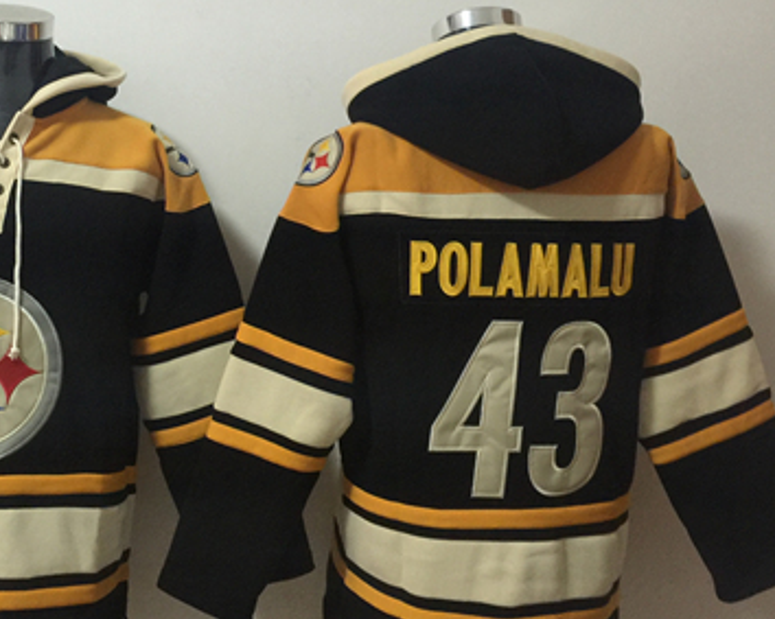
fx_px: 1192
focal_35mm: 52
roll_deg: -2.7
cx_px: 217
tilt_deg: +1.8
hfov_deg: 35.4
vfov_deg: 28.9
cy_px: 198
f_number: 2.2
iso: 125
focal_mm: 4.15
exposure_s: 1/10
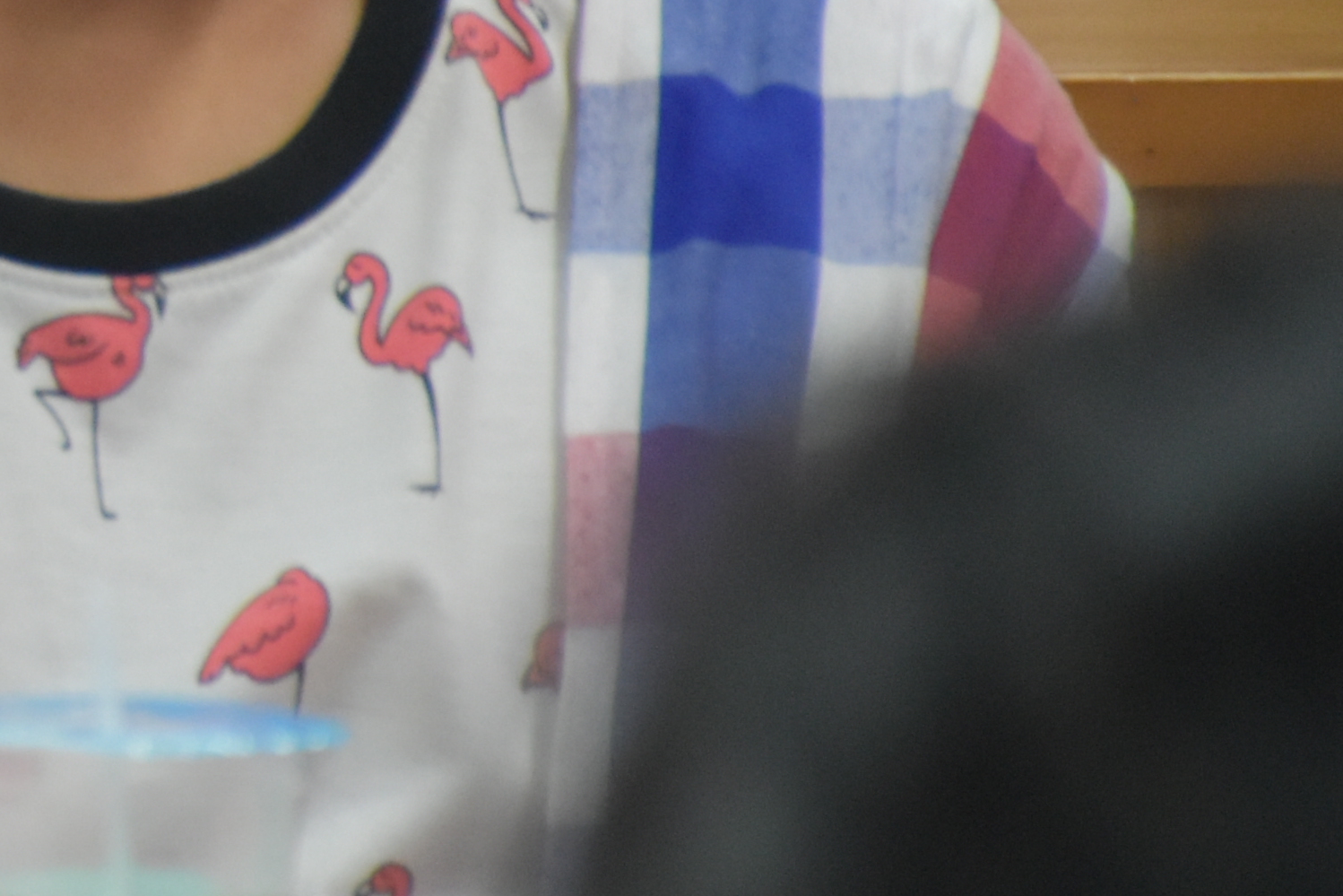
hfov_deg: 2.8
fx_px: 27346
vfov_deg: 1.9
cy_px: -211
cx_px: -1243
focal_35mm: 733
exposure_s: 1/60
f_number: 5.6
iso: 1600
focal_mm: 122
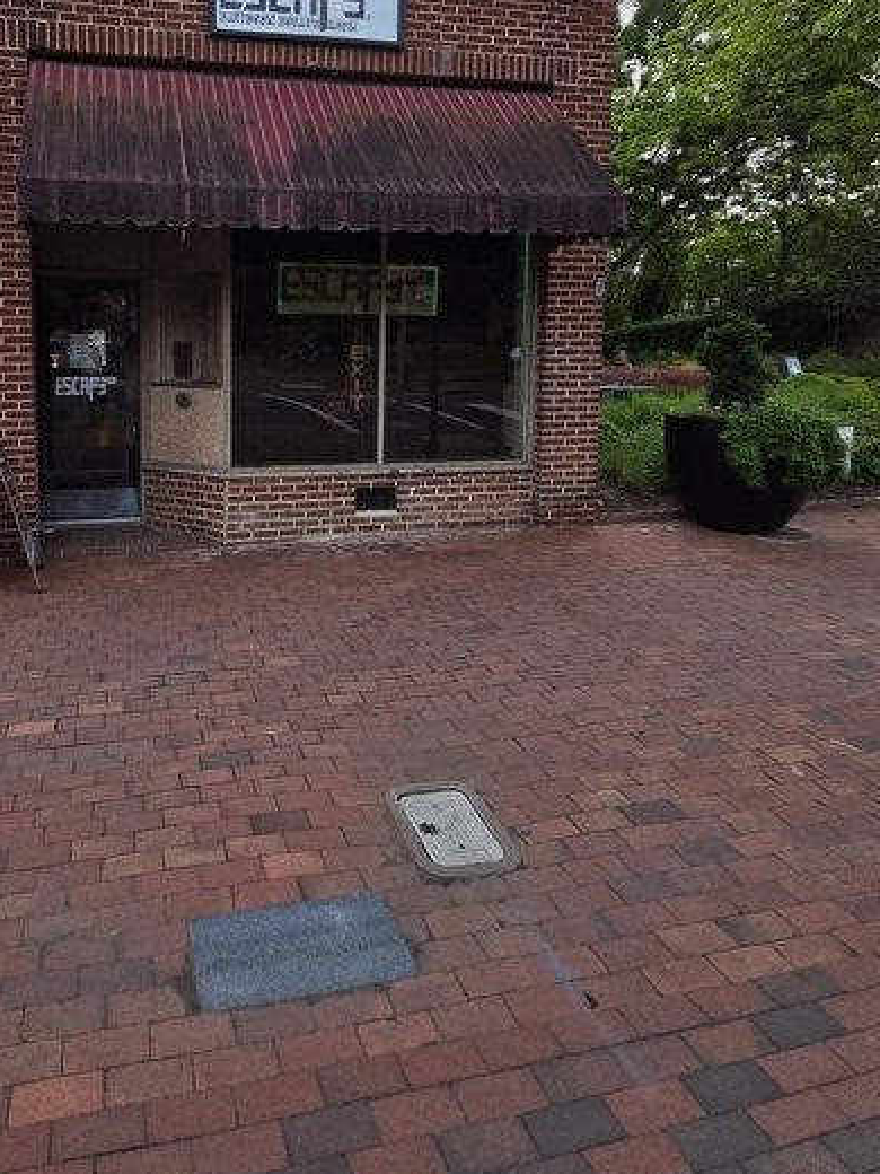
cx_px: 257
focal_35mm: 20
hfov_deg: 63.4
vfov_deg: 78.7
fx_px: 678
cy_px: 377
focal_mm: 2.2
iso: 100
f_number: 2.2
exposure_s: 1/1325
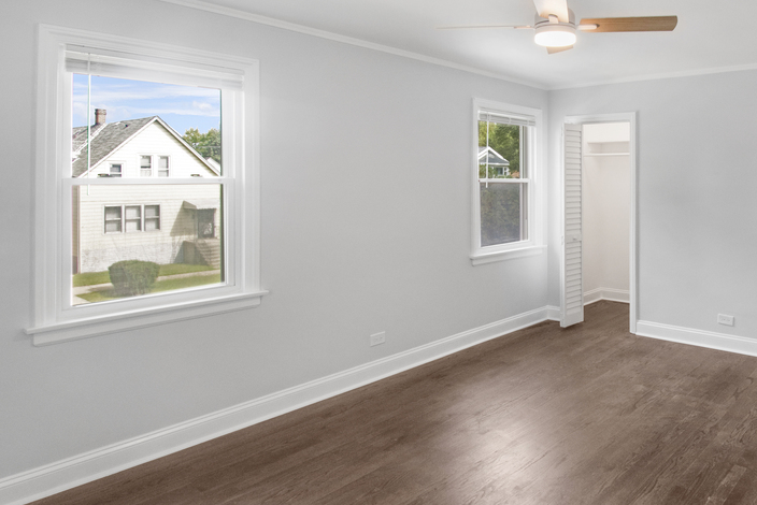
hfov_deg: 72.0
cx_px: 546
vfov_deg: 55.1
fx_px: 484
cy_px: 276
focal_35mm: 23
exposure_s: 1/30
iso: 400
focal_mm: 10
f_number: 9
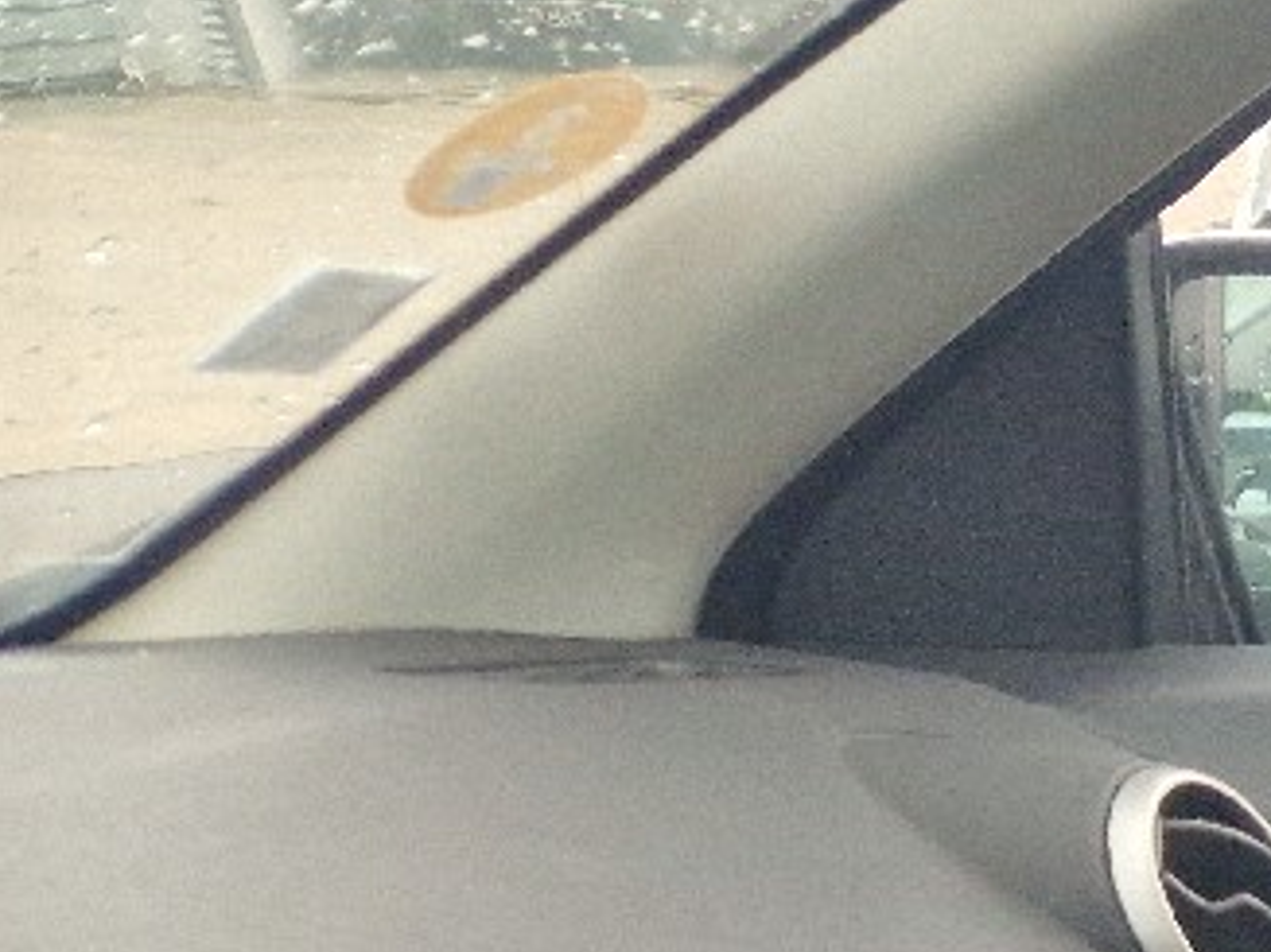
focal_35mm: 135
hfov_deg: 11.2
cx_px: 3413
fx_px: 4955
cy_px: 2071
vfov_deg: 10.0
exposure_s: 1/141
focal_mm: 5.4
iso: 50
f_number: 1.8
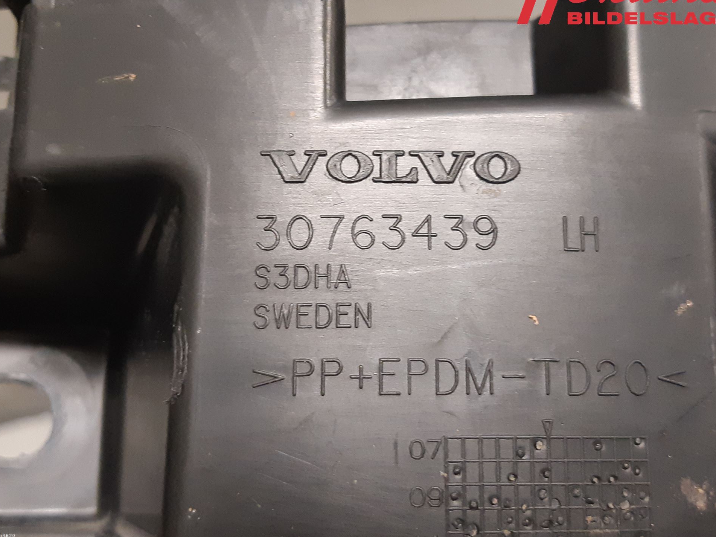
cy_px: 250
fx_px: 579
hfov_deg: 63.4
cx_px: 363
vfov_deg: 49.7
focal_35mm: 28
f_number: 1.7
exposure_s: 1/50
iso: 250
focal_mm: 3.93
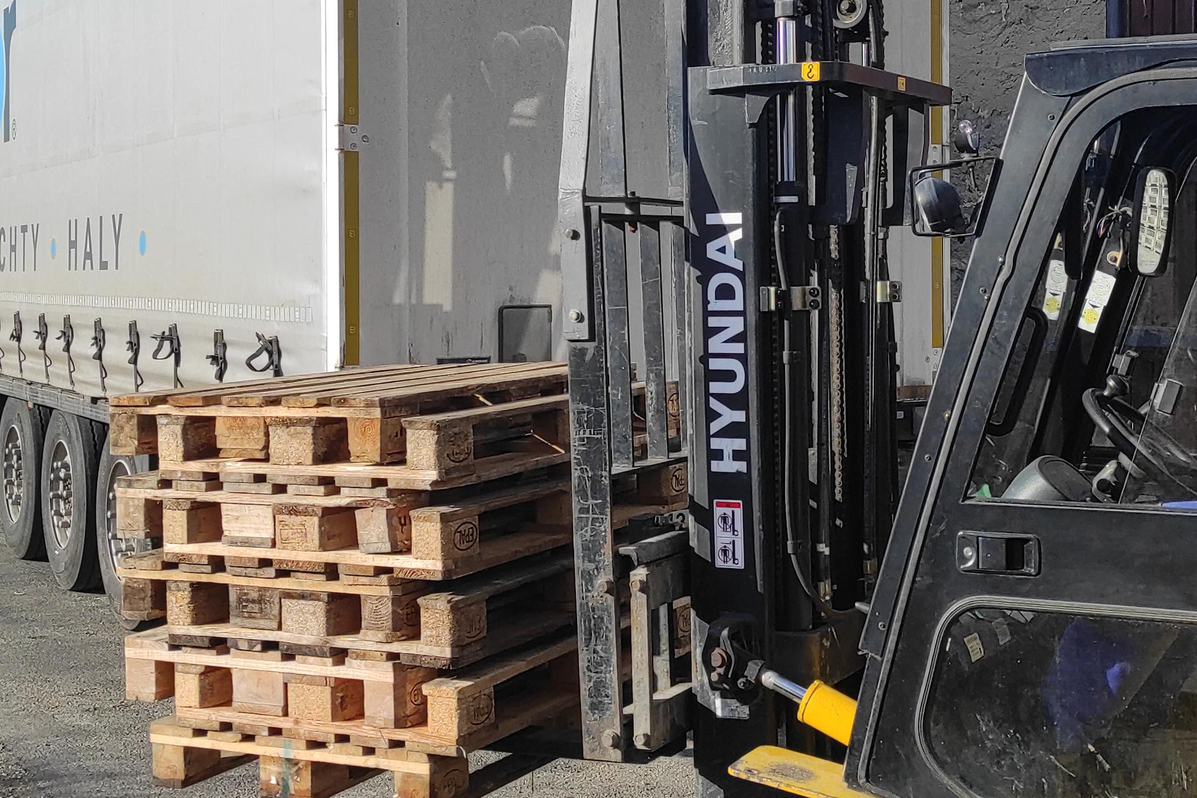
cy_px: 267
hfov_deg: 35.6
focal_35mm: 56
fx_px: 1862
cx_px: 610
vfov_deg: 24.1
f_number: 1.89
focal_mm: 5.43
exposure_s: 1/1730
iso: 100
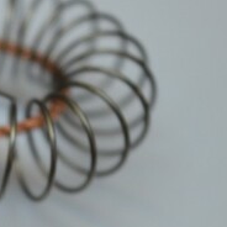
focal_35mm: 275
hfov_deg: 6.3
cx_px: -167
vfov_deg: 6.4
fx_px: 2038
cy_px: 235
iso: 320
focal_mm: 55
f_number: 5.6
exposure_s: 1/125
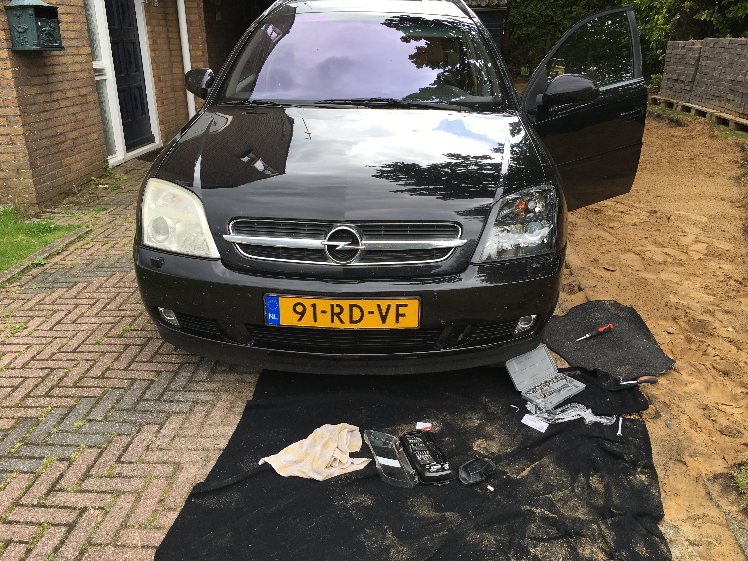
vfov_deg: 48.2
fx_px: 627
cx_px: 374
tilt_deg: -19.4
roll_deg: +0.7
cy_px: 280
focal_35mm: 29
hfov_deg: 61.7
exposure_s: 1/286
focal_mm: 4.15
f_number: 2.2
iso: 25
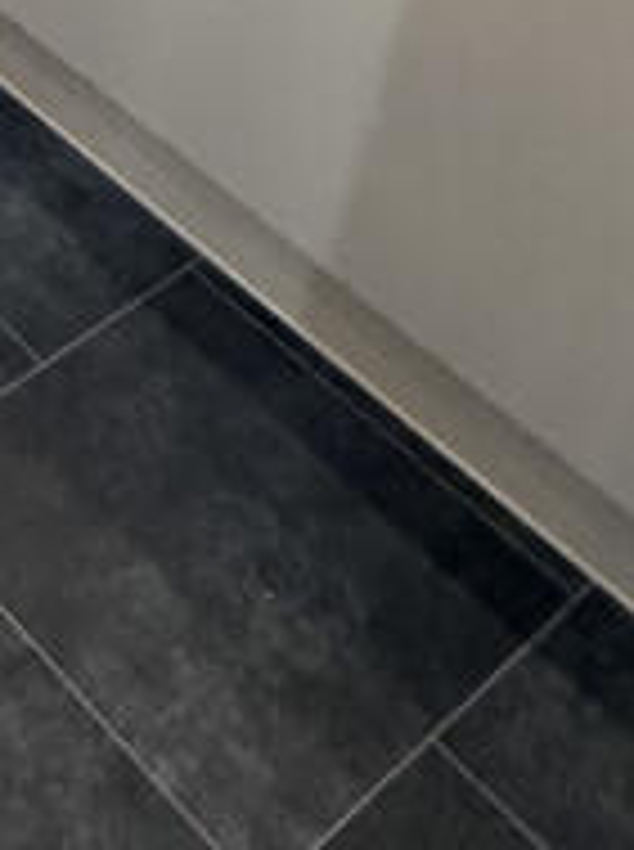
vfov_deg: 17.0
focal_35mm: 76
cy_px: -949
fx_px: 1862
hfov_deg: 13.4
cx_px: -944
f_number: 2.2
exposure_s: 1/50
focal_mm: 2.22
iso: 250
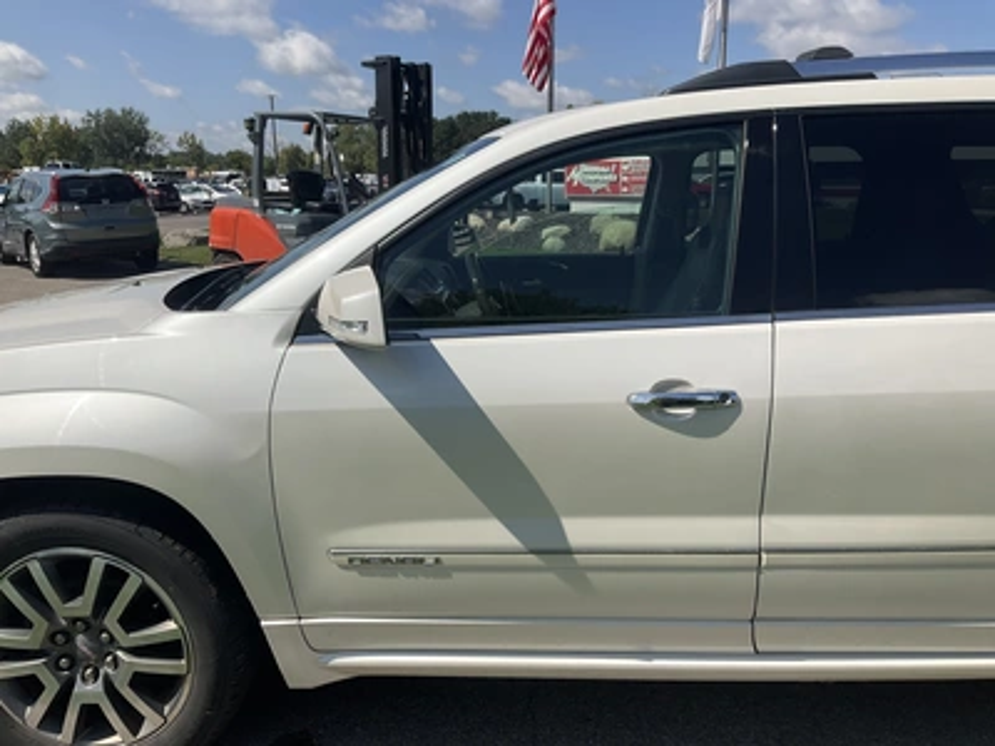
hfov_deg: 61.7
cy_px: 373
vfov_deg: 48.2
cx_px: 498
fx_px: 834
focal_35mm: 29
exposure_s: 1/3125
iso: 25
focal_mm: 3
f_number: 1.8
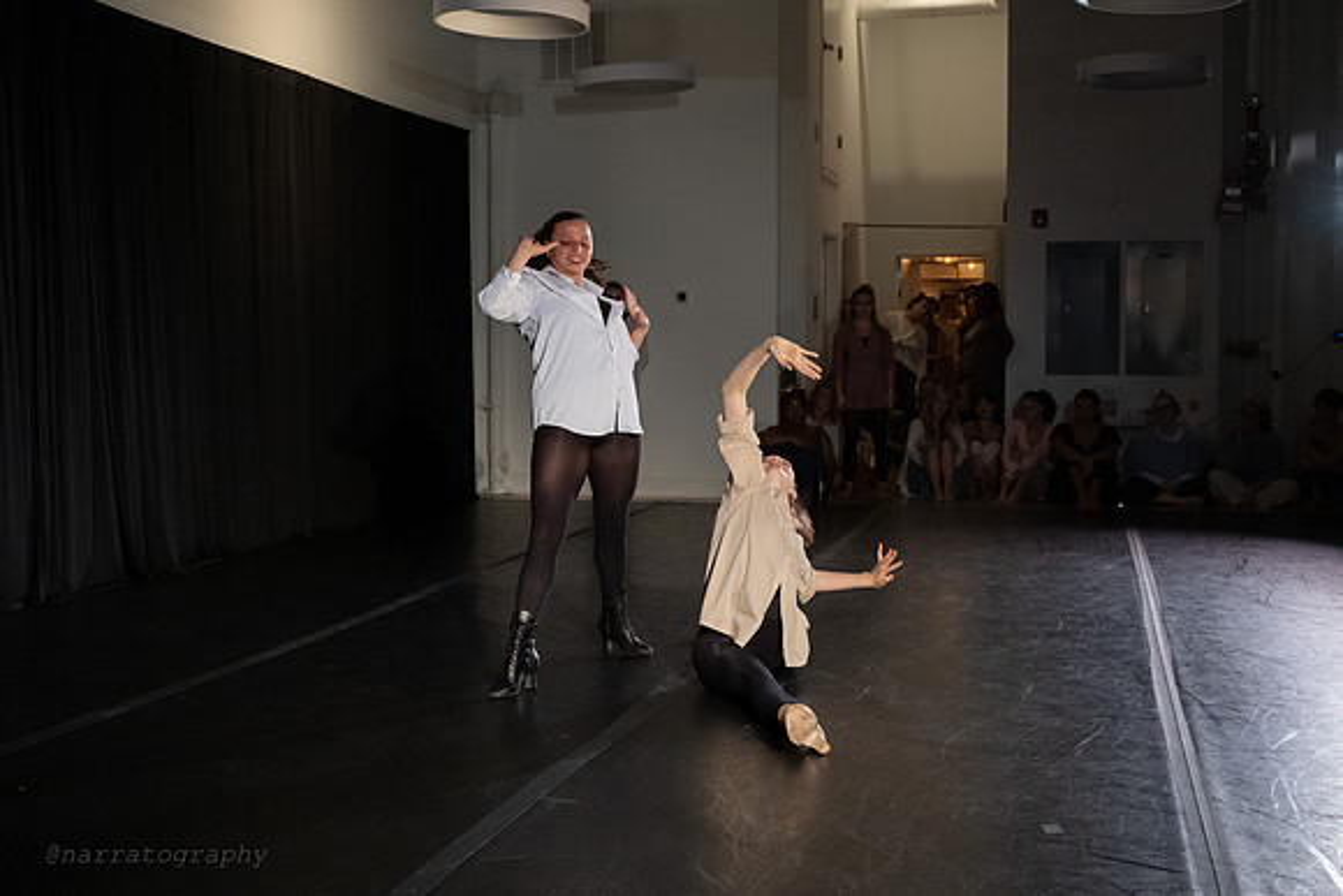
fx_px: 1809
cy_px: 425
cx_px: 686
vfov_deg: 27.8
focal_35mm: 48
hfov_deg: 40.7
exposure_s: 1/400
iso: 6400
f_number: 4
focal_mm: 38
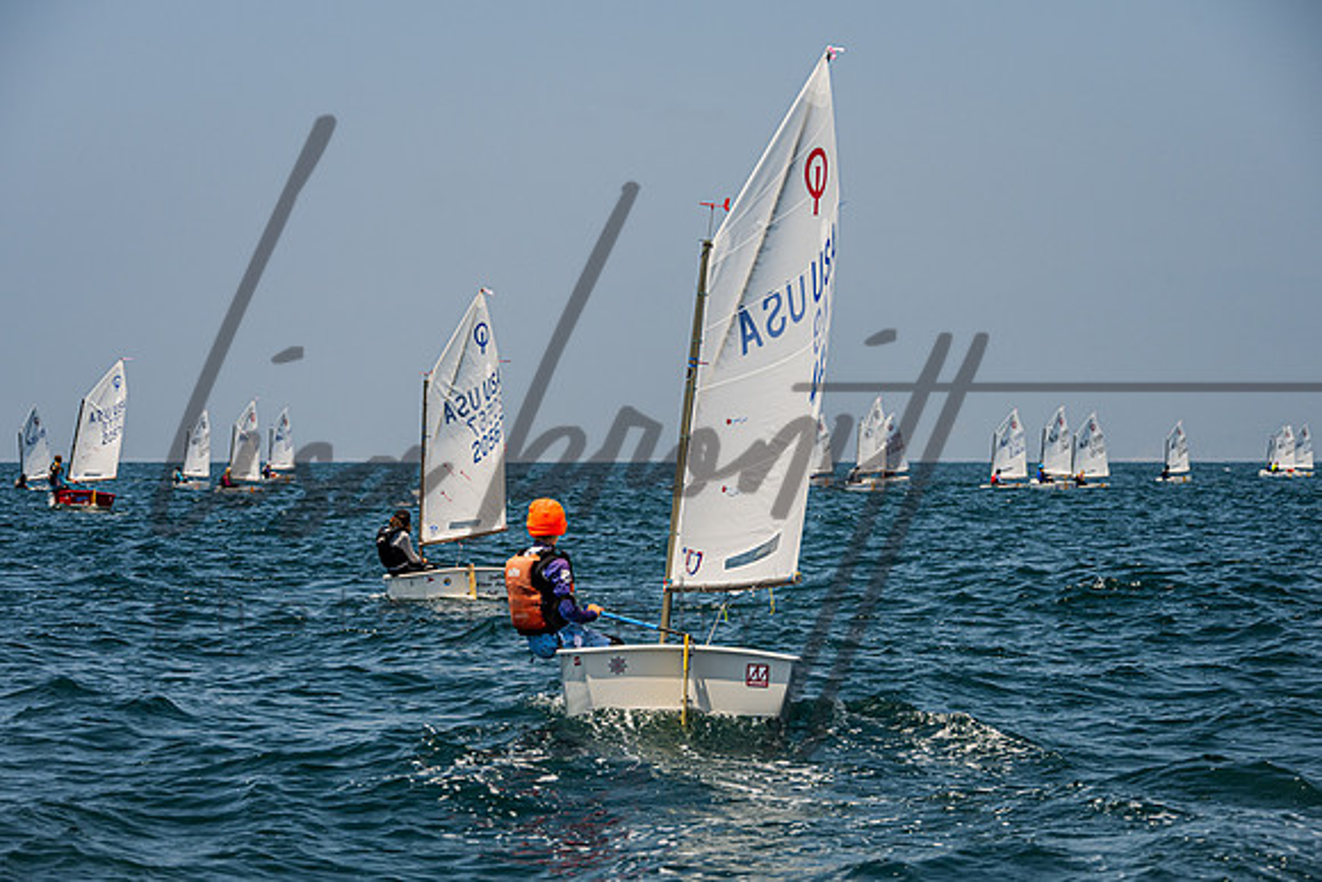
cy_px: 470
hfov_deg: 17.8
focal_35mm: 115
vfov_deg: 11.9
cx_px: 652
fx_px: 4216
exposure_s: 1/2000
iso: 250
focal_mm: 105
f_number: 6.7
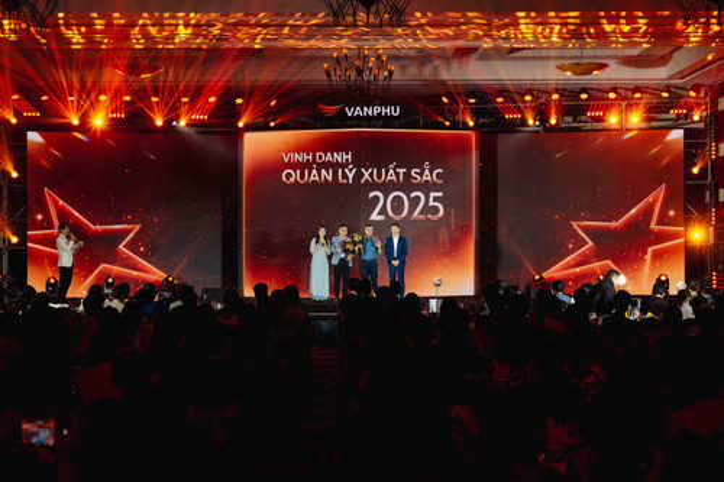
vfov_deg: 25.5
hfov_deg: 37.5
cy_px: 241
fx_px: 1065
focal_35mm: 53
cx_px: 362
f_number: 5
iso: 1600
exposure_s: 1/100
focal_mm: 53
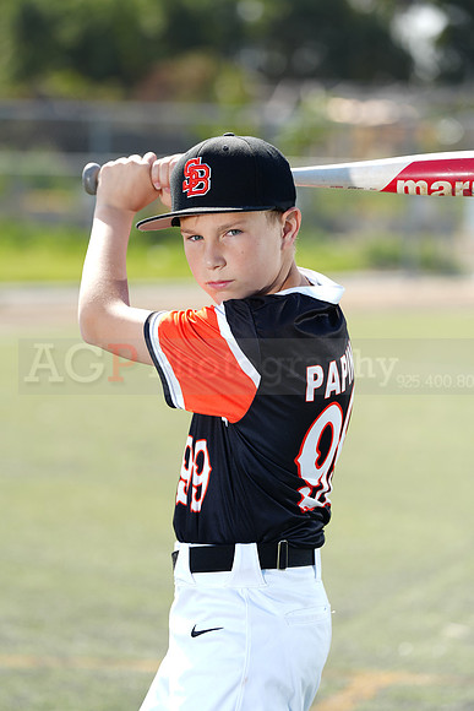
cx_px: 237
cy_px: 356
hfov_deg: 8.0
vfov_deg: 12.0
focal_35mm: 171
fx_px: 3375
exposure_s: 1/250
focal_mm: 171
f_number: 4.5
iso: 64
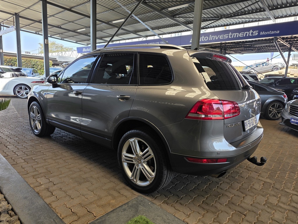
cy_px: 112
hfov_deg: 73.9
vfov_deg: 58.9
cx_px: 149
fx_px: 198
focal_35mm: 23
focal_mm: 6.25
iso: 32
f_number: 1.7
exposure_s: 1/180
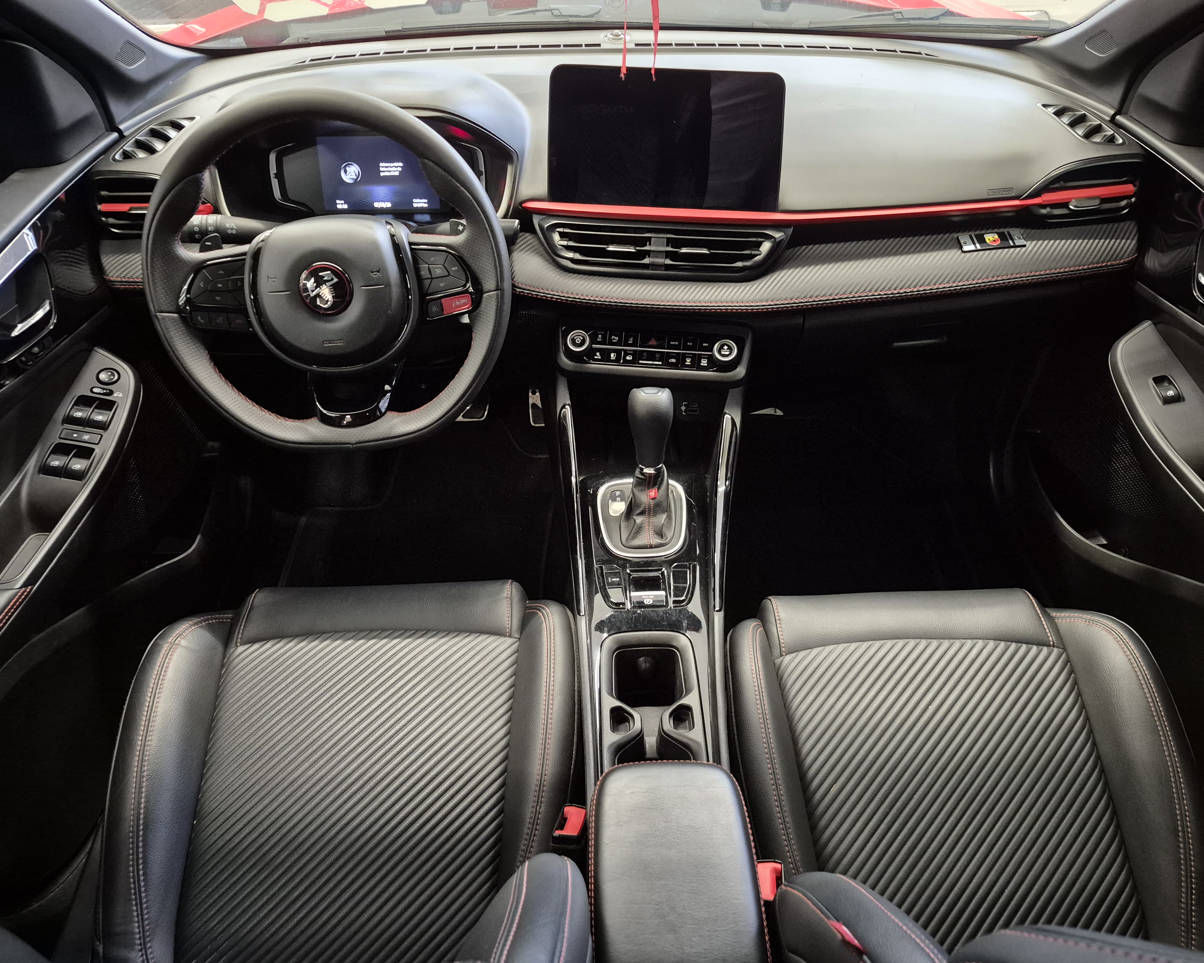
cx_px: 634
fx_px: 855
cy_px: 481
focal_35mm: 24
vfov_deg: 58.8
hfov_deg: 70.2
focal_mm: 5.4
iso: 1600
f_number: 1.8
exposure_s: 1/40
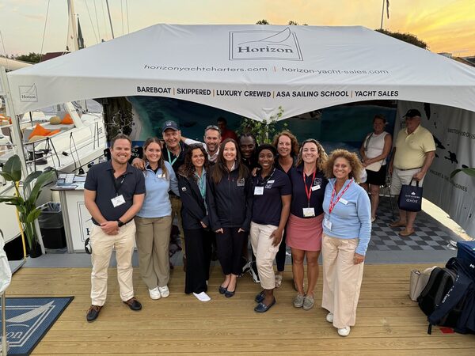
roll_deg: -0.1
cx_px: 238
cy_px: 178
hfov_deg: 71.6
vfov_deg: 56.8
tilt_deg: -15.1
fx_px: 329
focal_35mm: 24
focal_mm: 6.76
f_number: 1.78
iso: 320
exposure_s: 1/60
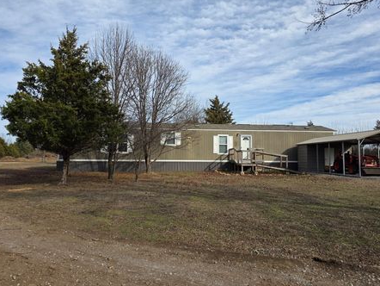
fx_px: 286
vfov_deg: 53.1
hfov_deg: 67.3
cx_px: 196
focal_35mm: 26
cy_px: 144
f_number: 1.7
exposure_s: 1/5296
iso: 80
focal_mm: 6.3
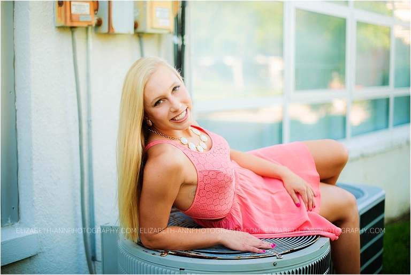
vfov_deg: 27.0
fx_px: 571
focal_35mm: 50
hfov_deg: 39.6
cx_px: 206
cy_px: 138
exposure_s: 1/500
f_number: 1.8
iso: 200
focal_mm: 50
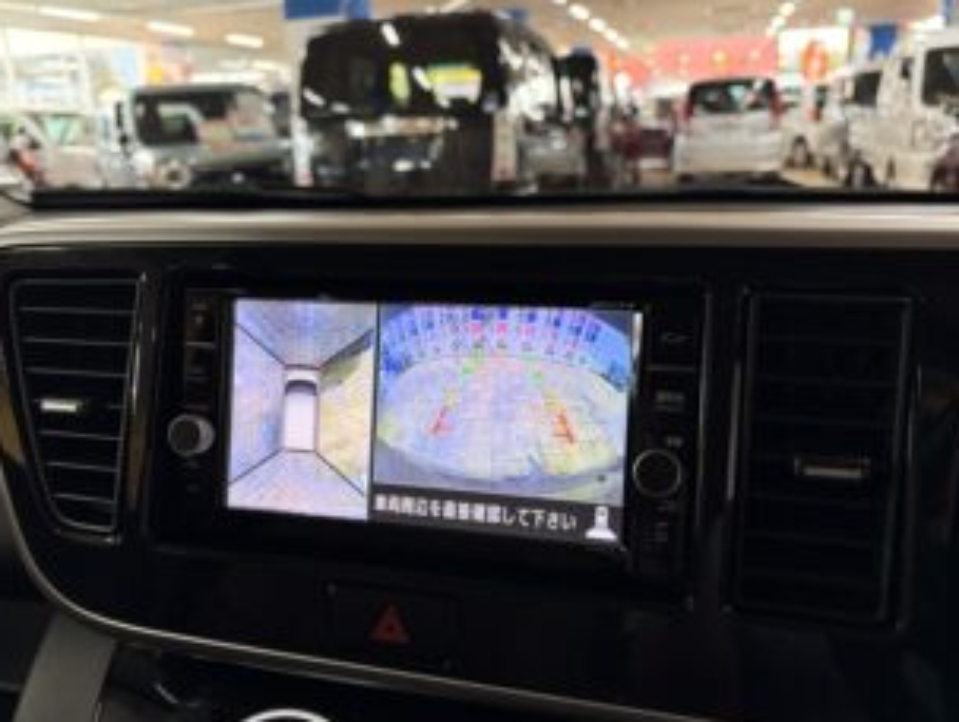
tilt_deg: -15.7
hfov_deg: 59.9
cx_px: 462
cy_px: 385
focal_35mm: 30
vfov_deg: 46.9
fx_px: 832
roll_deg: +3.4
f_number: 1.6
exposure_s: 1/50
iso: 160
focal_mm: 5.96
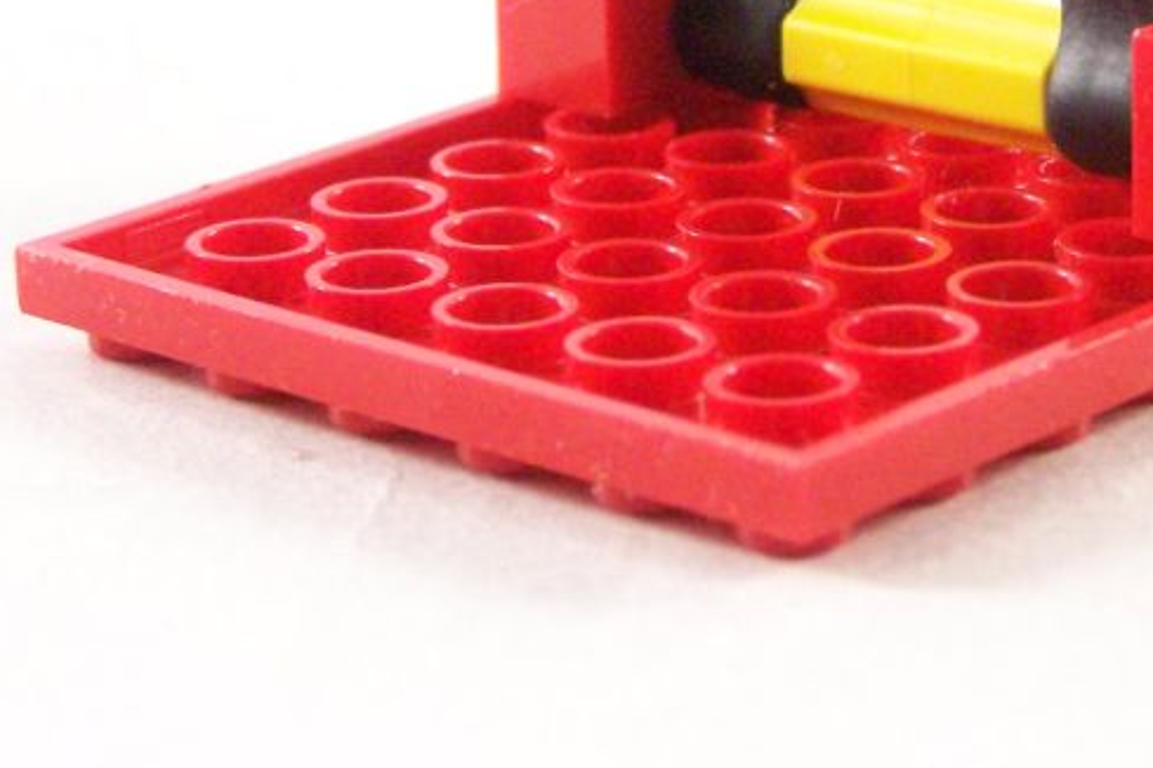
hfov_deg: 14.0
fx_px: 4676
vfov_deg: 9.3
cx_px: 821
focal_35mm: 146
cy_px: 9
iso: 400
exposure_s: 1/60
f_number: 3.2
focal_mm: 11.1
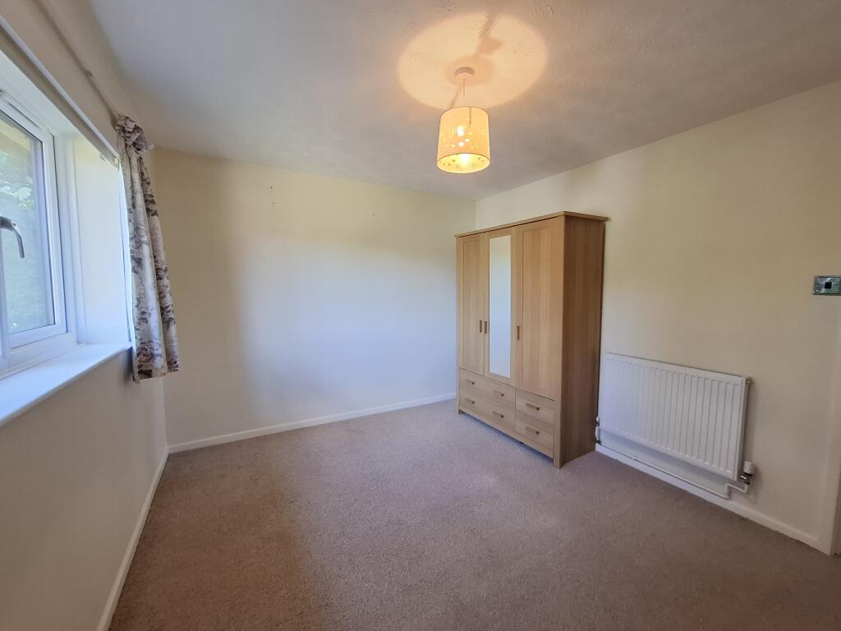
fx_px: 316
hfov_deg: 106.2
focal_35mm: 13
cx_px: 420
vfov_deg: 89.9
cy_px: 316
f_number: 2.2
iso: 160
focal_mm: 1.74
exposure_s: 1/50
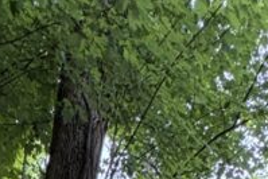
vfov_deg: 10.8
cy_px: 557
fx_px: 559
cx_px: 31
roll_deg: -6.0
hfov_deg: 26.2
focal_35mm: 75
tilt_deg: +3.9
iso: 320
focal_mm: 2.22
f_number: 2.2
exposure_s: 1/60
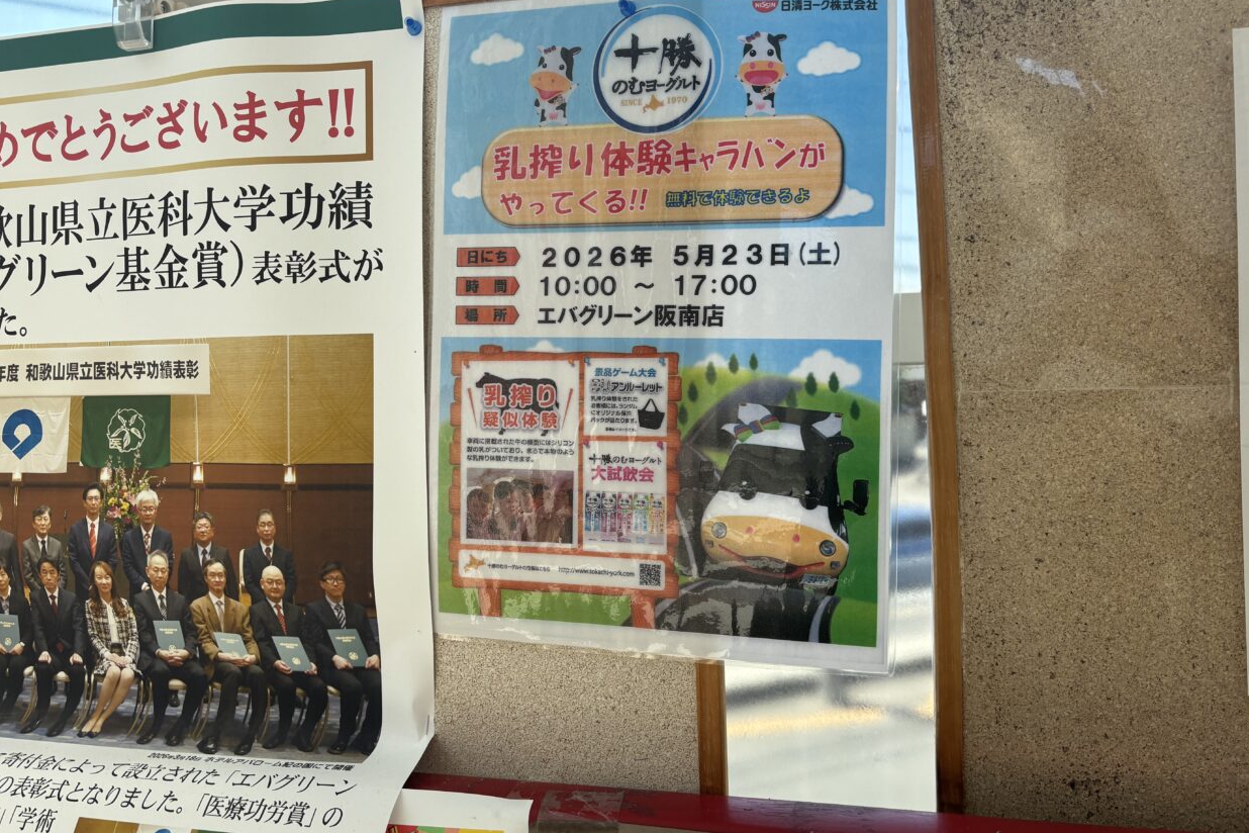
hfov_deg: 65.5
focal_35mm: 28
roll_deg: +0.2
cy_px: 380
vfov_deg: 46.4
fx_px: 971
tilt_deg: +0.2
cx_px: 646
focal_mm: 5.96
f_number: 1.6
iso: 50
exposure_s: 1/988
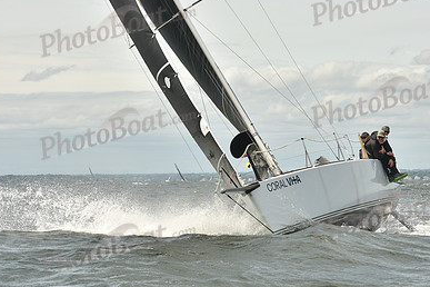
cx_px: 254
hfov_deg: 13.7
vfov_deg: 9.1
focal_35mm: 150
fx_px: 1792
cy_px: 173
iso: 250
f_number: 10
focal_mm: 100
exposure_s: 1/800
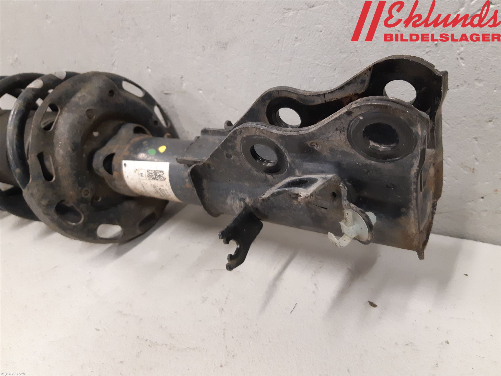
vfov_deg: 53.1
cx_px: 250
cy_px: 188
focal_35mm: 26
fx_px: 376
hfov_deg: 67.3
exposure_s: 1/50
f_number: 1.7
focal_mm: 3.93
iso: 320
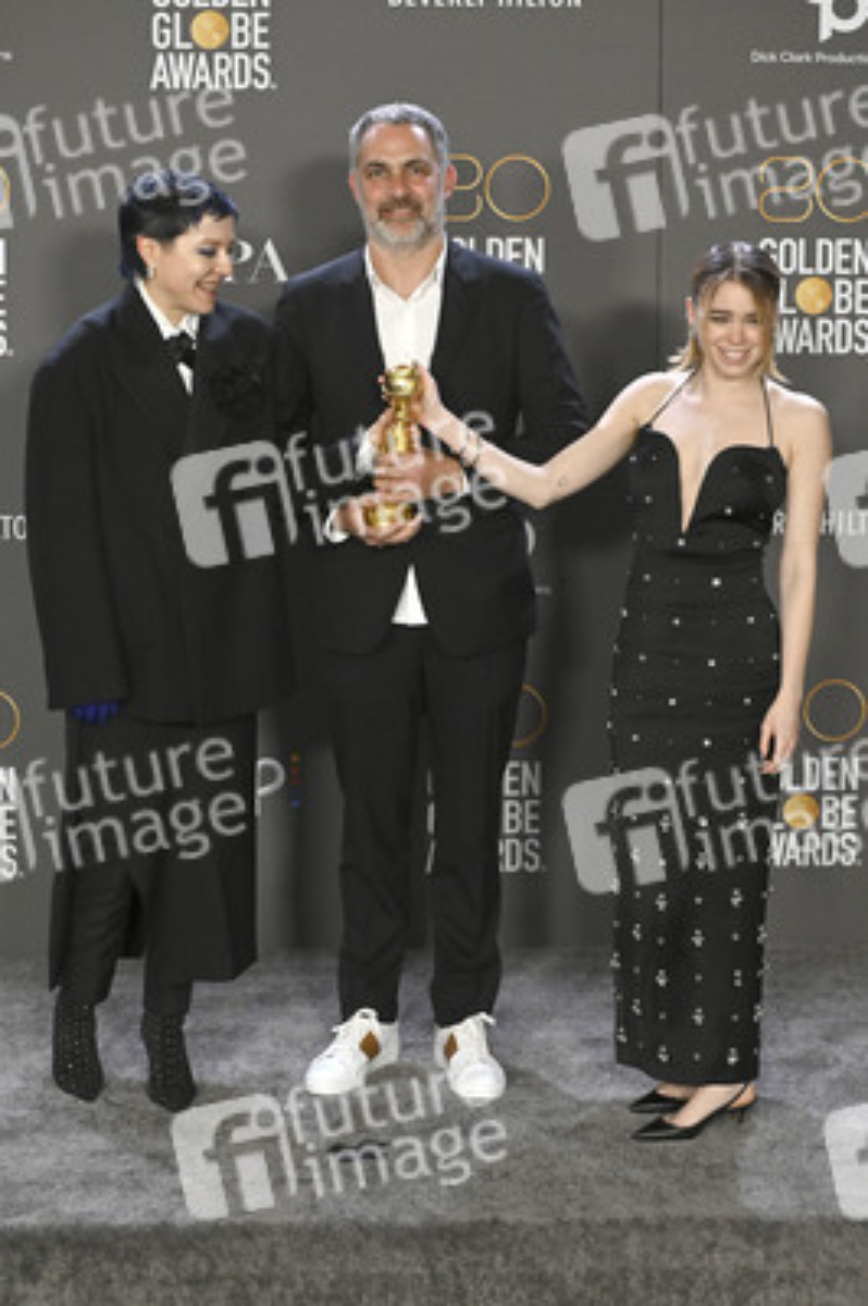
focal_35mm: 80
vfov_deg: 25.4
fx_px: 2898
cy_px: 653
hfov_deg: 17.0
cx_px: 434
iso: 6400
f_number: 7.1
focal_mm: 80
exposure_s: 1/500
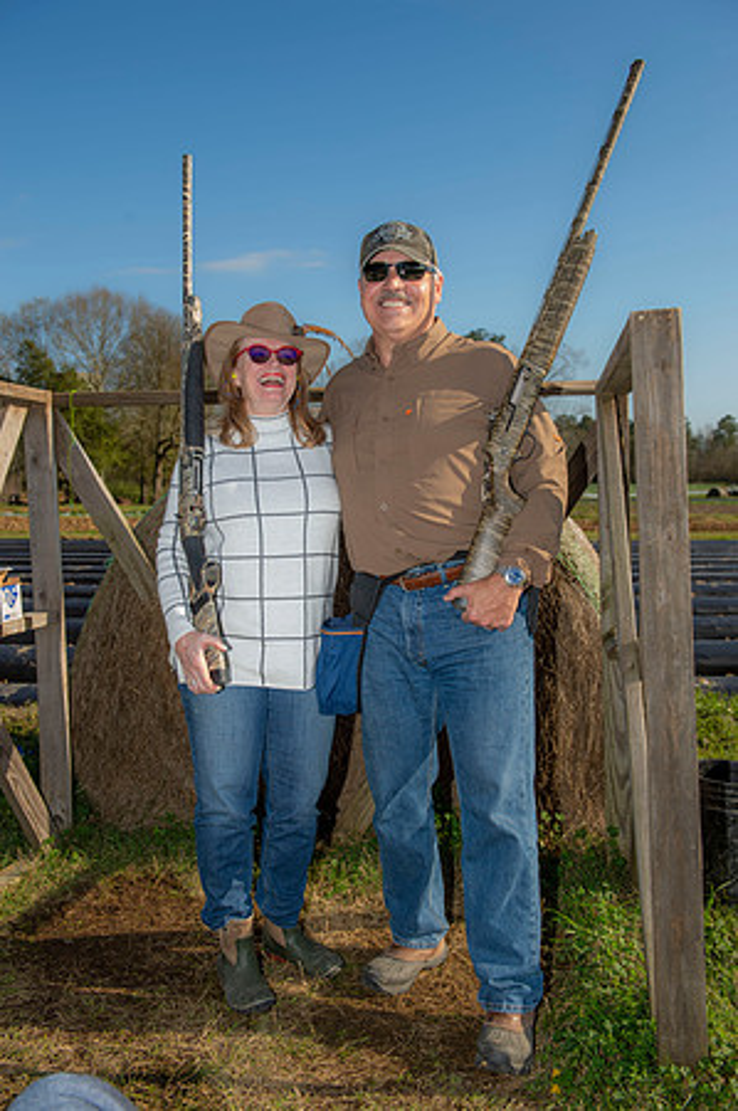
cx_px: 369
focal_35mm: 32
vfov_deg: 58.8
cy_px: 556
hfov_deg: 41.0
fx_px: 986
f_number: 5.6
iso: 50
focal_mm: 32
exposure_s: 1/250
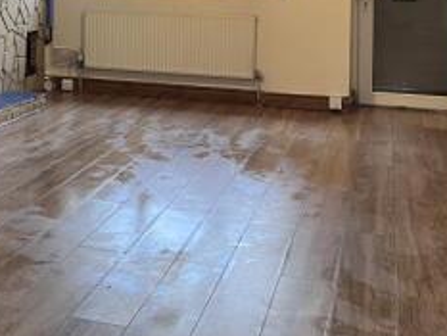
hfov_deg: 28.6
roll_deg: -0.2
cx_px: 41
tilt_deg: -1.2
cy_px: -24
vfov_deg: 21.6
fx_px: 840
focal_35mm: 65
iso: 80
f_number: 1.6
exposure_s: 1/50
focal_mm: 5.1
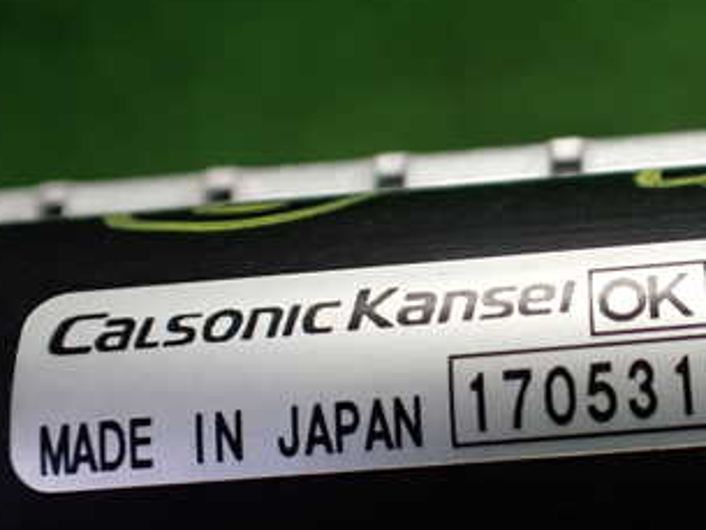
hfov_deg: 31.7
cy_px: 319
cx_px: 586
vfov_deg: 24.8
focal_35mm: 59
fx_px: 1204
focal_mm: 5.4
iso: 250
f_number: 2.3
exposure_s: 1/125
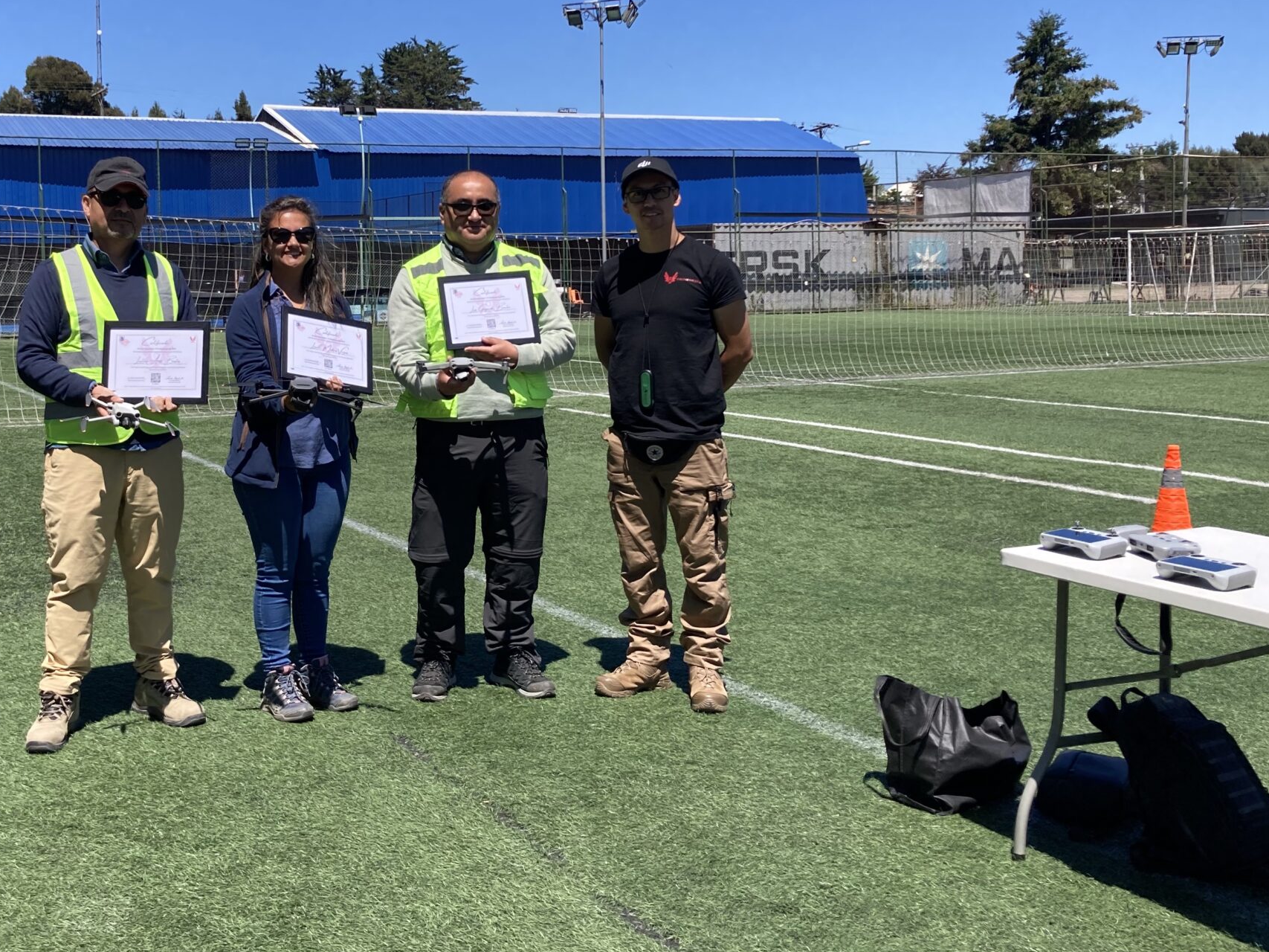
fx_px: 1540
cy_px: 352
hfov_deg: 44.2
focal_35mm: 42
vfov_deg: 34.2
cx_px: 429
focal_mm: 3.99
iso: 20
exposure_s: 1/1600
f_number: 1.8
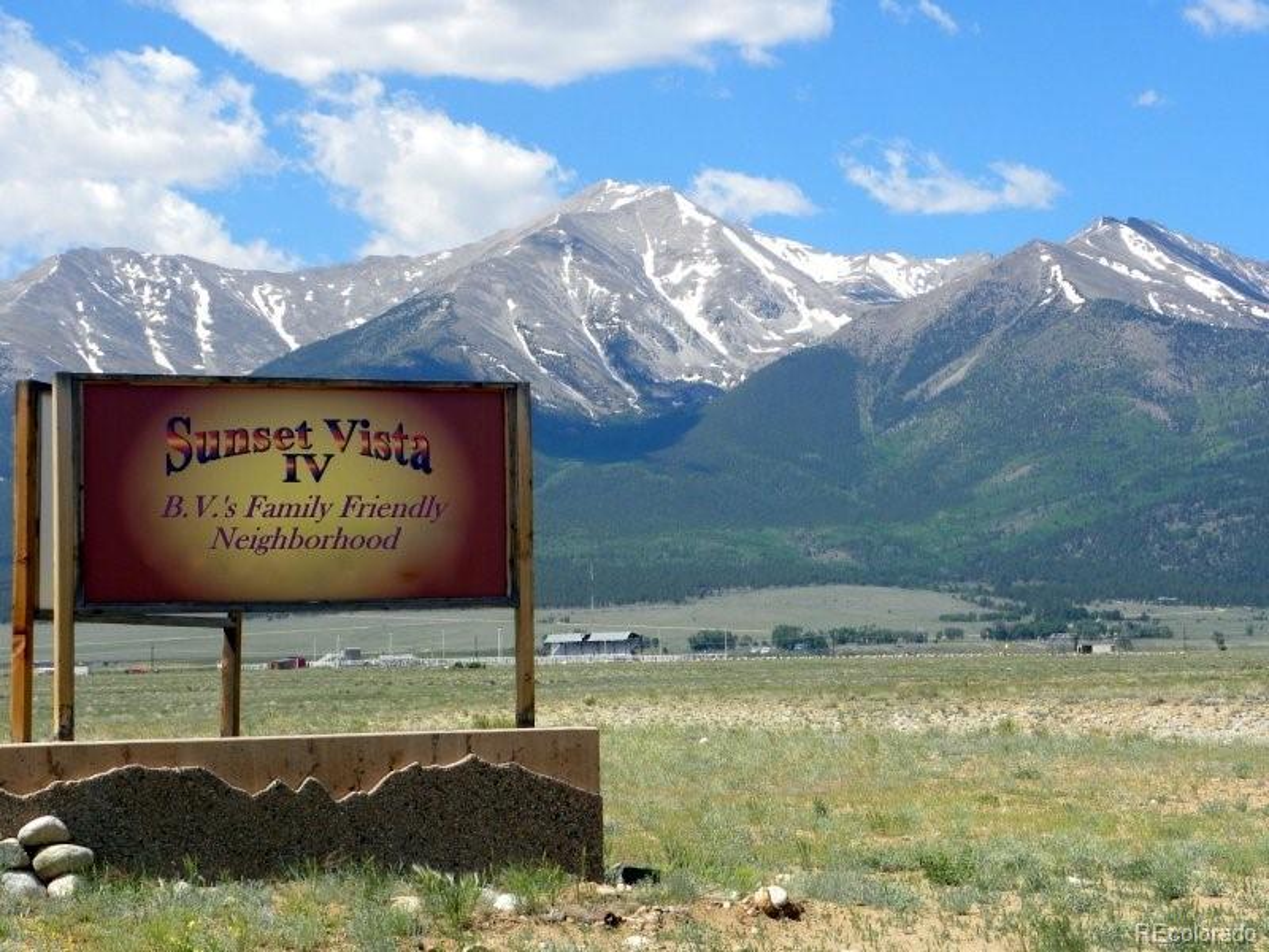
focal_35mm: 95
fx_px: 3483
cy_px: 476
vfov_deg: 15.6
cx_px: 634
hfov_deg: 20.7
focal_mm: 16.9
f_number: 5.6
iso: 64
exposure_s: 1/262
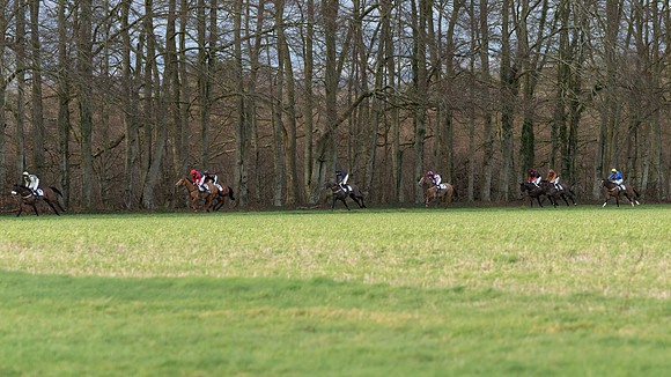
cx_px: 421
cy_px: 194
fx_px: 3617
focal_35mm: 203
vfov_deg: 6.0
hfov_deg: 10.6
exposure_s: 1/640
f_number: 4
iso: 400
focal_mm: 136
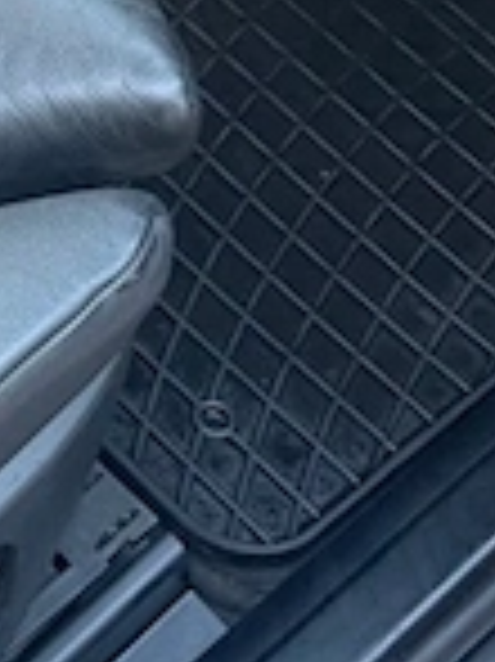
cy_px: -617
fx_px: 2597
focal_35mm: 136
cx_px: -288
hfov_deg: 10.5
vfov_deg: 12.8
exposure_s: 1/60
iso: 250
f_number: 1.6
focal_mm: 5.1
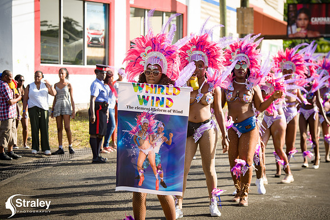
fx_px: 1063
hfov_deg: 17.7
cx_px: 165
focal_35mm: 116
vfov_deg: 11.8
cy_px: 110
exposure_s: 1/200
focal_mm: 116
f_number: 7.1
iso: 100
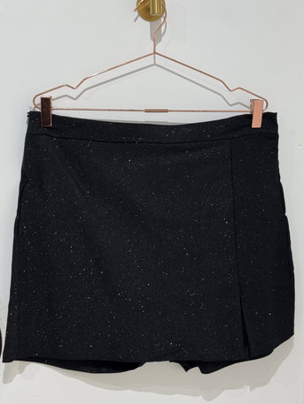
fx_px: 655
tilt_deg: -6.9
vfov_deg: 34.3
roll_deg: +1.4
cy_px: 202
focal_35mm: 56
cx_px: 155
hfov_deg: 26.1
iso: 64
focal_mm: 6.76
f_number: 1.78
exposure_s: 1/50
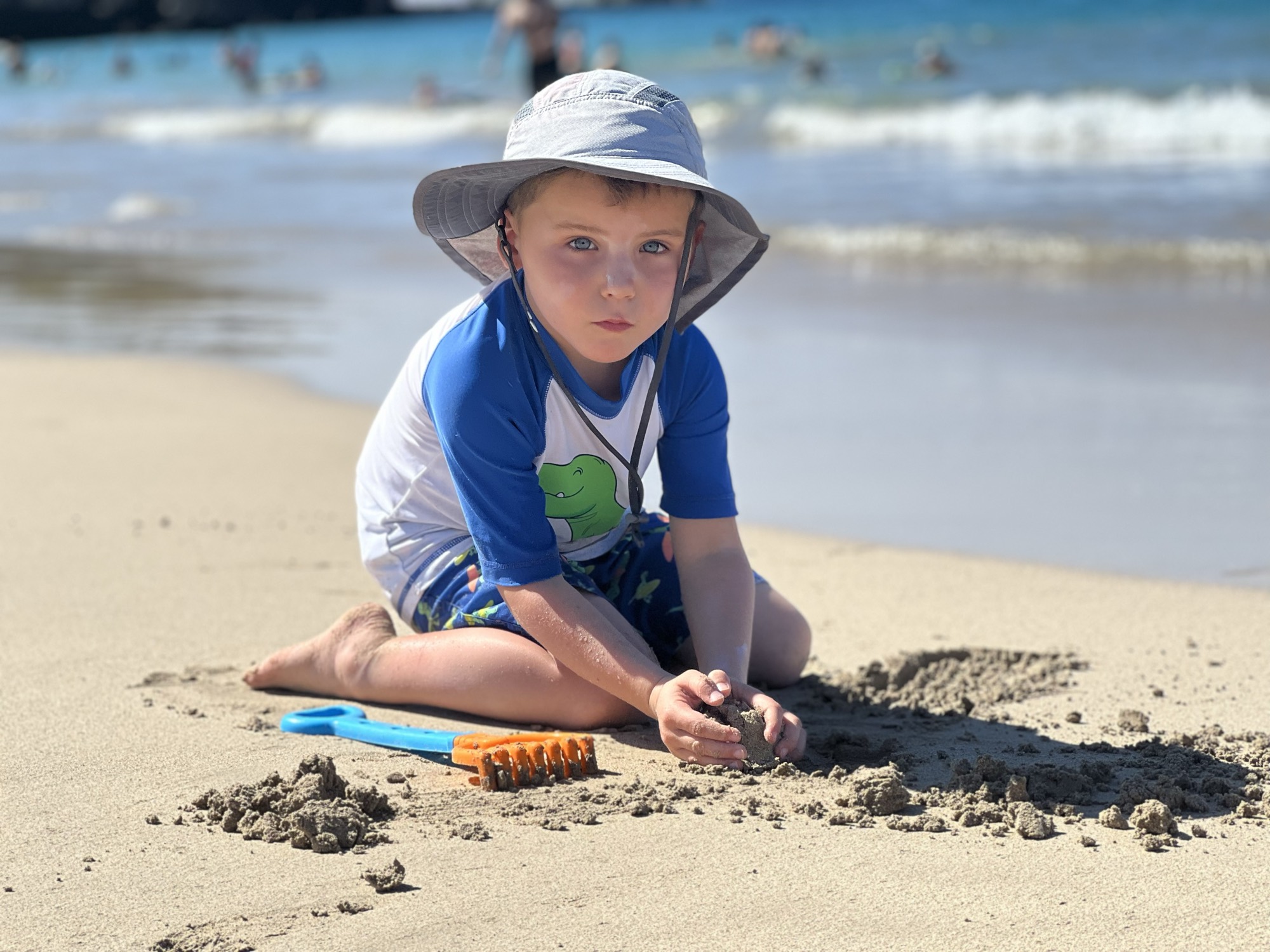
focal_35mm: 77
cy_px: 476
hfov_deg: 25.3
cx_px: 635
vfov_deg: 19.1
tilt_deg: -9.0
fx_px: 2825
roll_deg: +3.7
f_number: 2.8
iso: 32
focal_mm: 9
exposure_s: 1/896
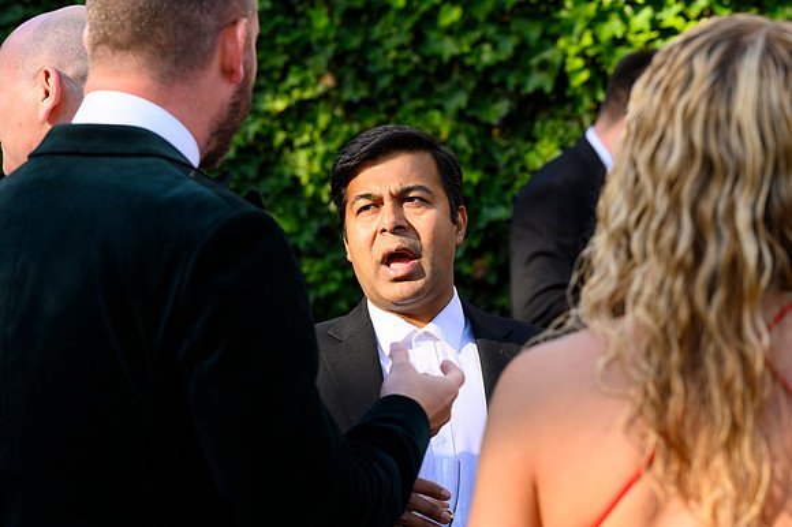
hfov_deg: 22.5
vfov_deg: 15.1
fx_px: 1994
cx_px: 396
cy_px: 264
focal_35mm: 91
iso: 110
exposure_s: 1/250
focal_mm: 90
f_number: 5.6
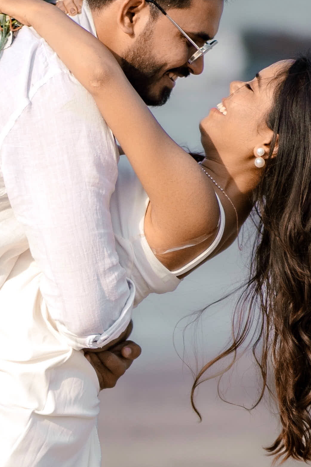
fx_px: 4237
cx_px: 129
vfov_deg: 6.3
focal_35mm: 327
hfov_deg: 4.2
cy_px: 394
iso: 125
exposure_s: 1/8000
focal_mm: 85
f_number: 1.4
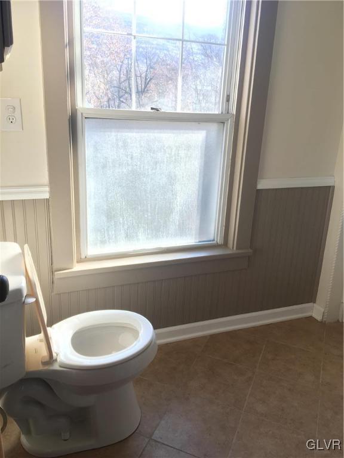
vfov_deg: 61.7
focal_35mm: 29
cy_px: 229
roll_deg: -1.4
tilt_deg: -16.0
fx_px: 384
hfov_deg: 48.2
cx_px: 172
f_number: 2.2
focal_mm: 4.15
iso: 25
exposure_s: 1/40
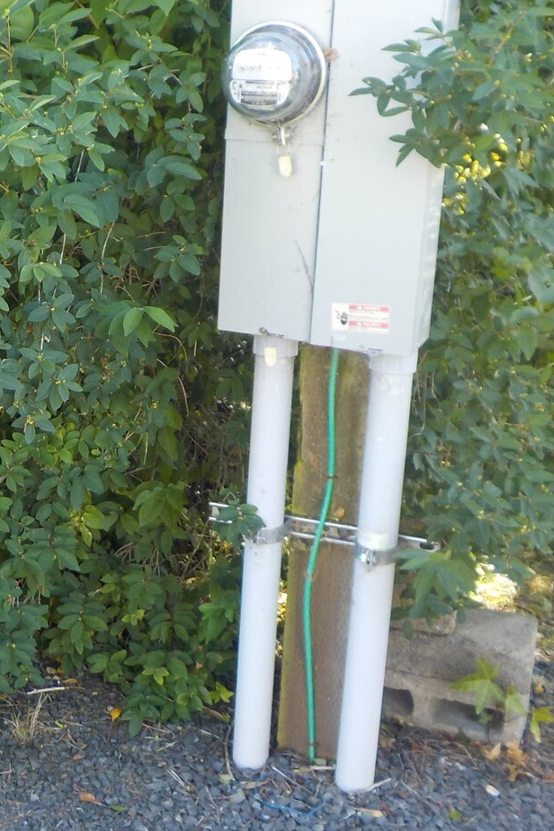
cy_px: 375
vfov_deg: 36.9
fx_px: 1247
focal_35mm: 54
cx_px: 40
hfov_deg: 24.2
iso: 125
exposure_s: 1/40
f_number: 3.3
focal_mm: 4.1
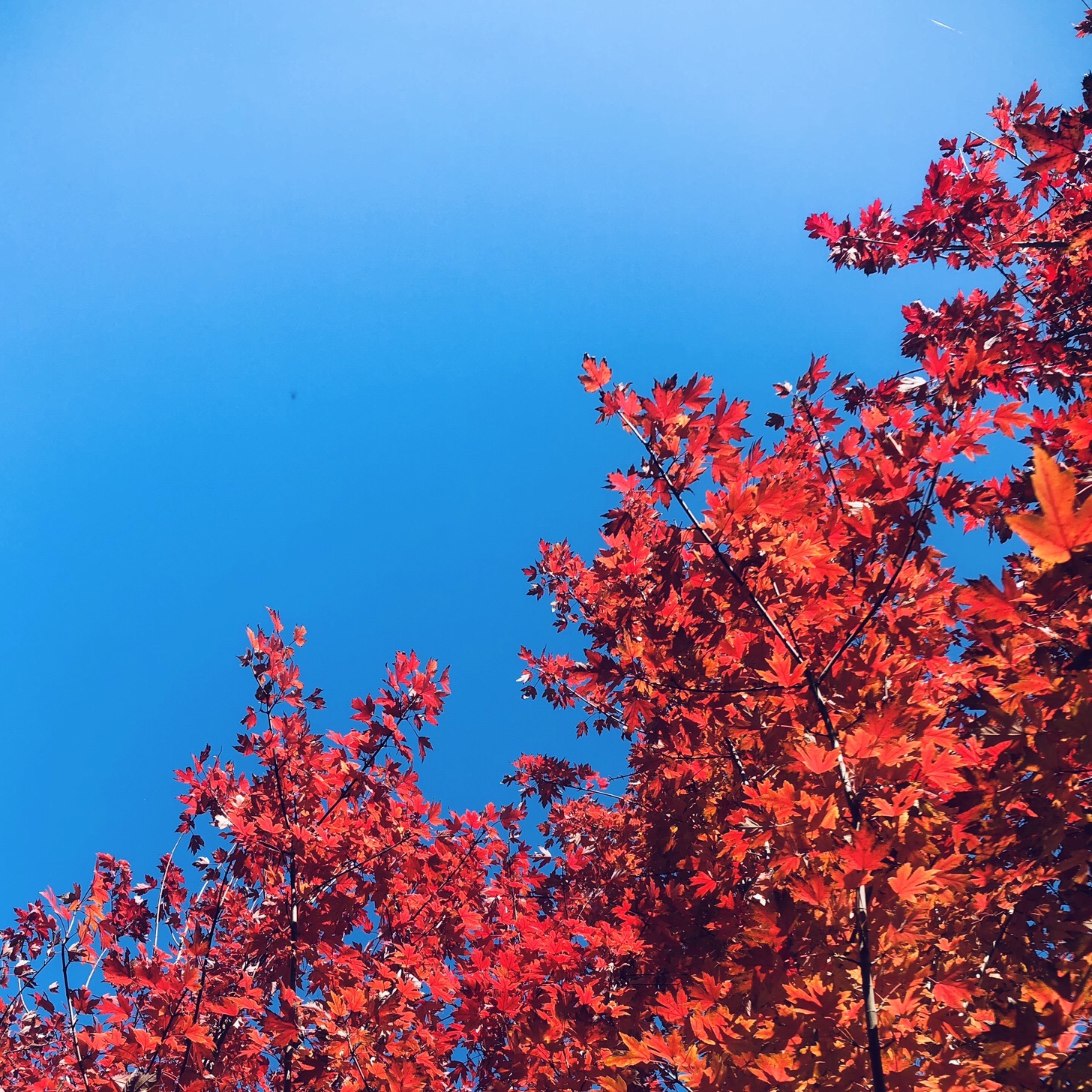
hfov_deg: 48.4
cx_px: 536
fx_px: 1213
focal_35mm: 34
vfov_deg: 47.9
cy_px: 701
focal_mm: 4
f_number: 1.8
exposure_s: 1/685
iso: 20
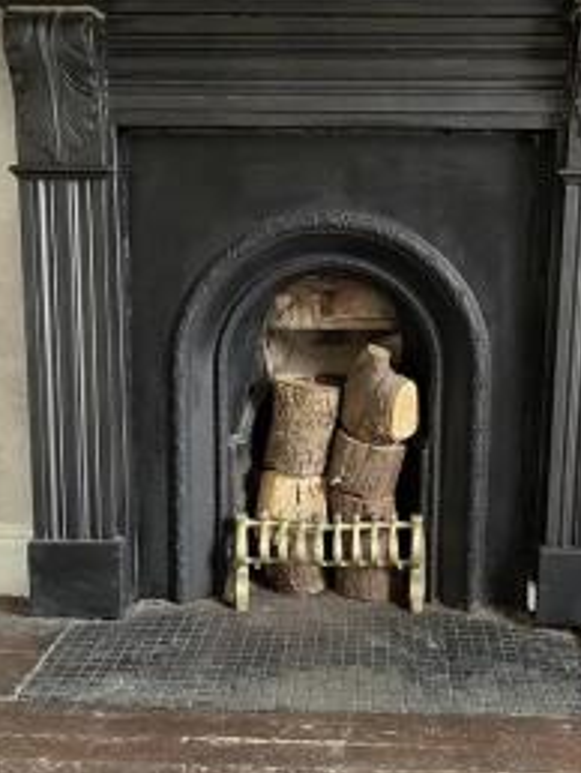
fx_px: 983
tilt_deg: -11.1
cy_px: 409
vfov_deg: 42.9
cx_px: 335
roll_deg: +0.0
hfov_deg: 32.9
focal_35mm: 44
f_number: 1.6
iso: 400
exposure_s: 1/60
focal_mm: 5.1
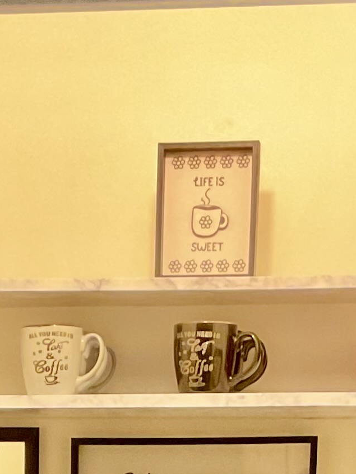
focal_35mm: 138
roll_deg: -0.9
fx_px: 1893
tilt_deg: -8.6
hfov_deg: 10.6
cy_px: 786
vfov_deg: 13.2
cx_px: -15
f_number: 1.8
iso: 250
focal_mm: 3
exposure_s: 1/40
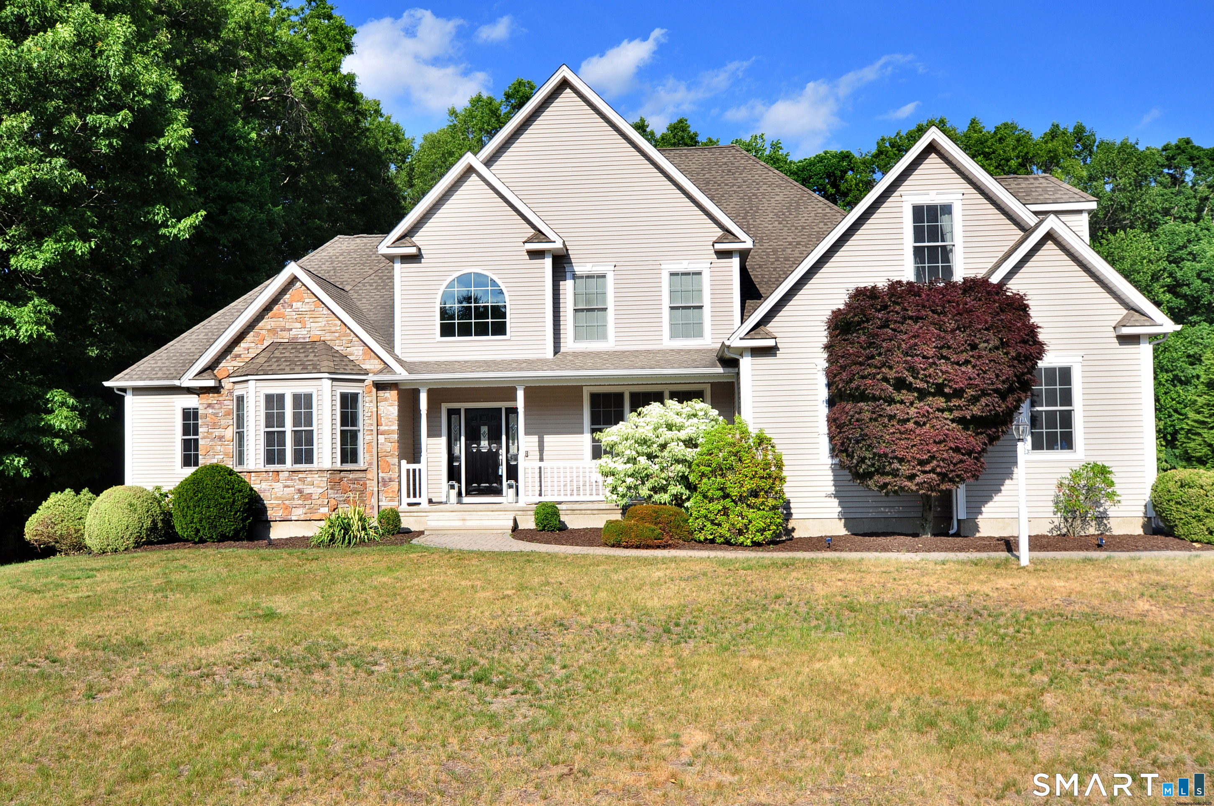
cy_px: 403
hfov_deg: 62.0
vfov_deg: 43.5
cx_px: 607
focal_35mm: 30
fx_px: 1010
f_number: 8
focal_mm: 20
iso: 200
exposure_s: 1/320
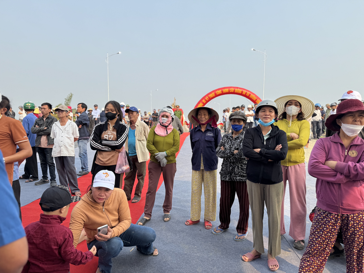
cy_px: 136
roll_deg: +0.2
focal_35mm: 24
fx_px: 252
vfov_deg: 56.8
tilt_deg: -1.6
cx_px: 182
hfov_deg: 71.6
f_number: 1.78
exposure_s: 1/2710
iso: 80
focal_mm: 6.76
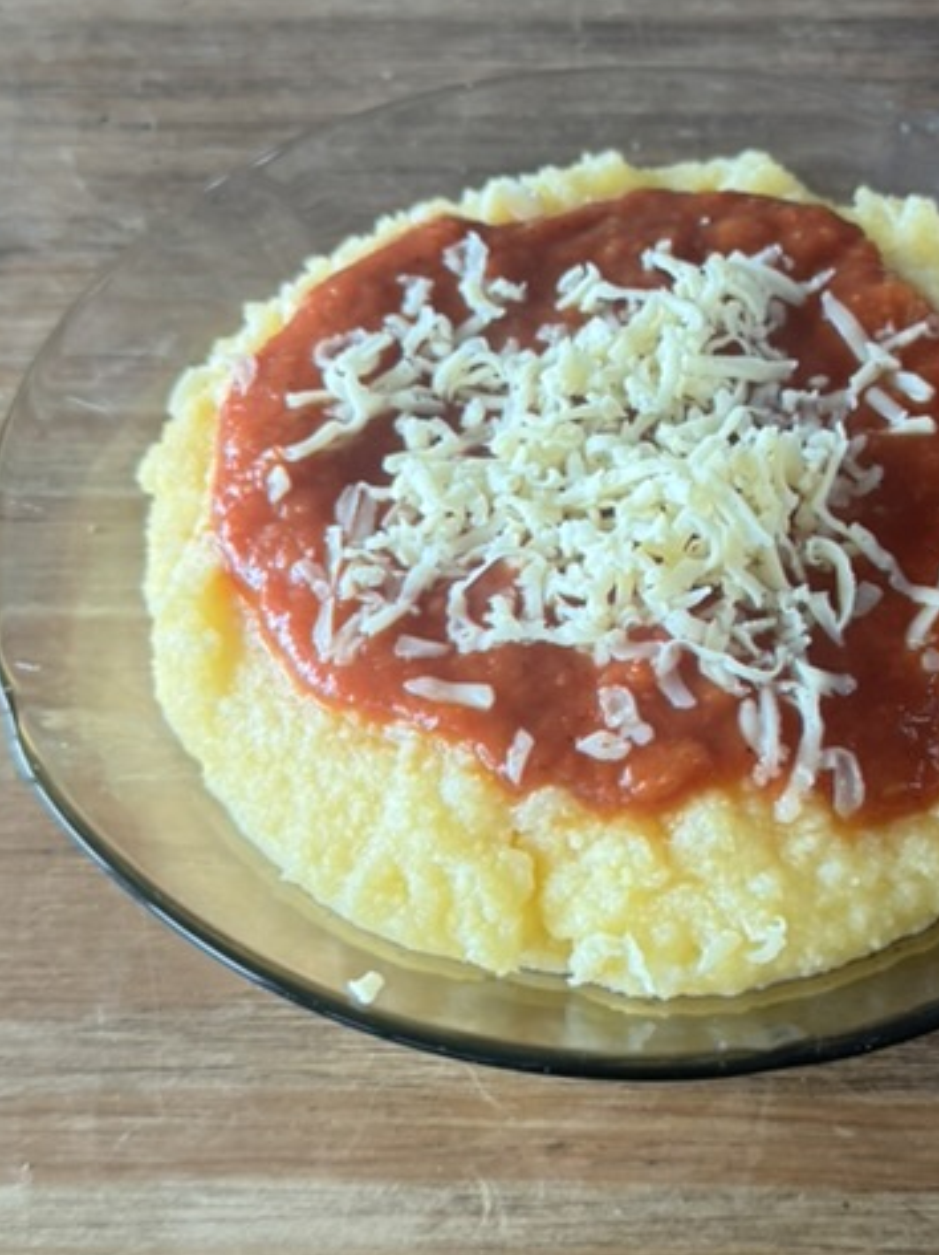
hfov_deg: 27.7
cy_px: 610
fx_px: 1883
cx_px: 671
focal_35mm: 52
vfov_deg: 36.8
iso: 200
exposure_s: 1/121
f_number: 1.78
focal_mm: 6.76
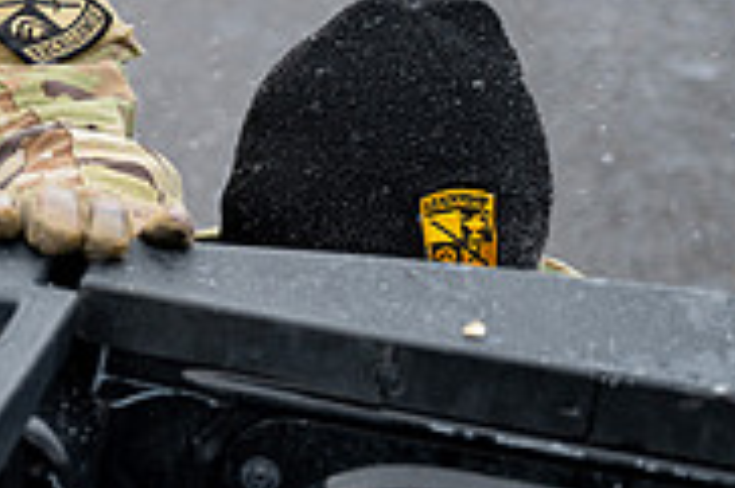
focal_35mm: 168
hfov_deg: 11.8
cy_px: 204
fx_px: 3427
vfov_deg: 8.2
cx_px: -267
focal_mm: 50
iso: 100
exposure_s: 1/320
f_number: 4
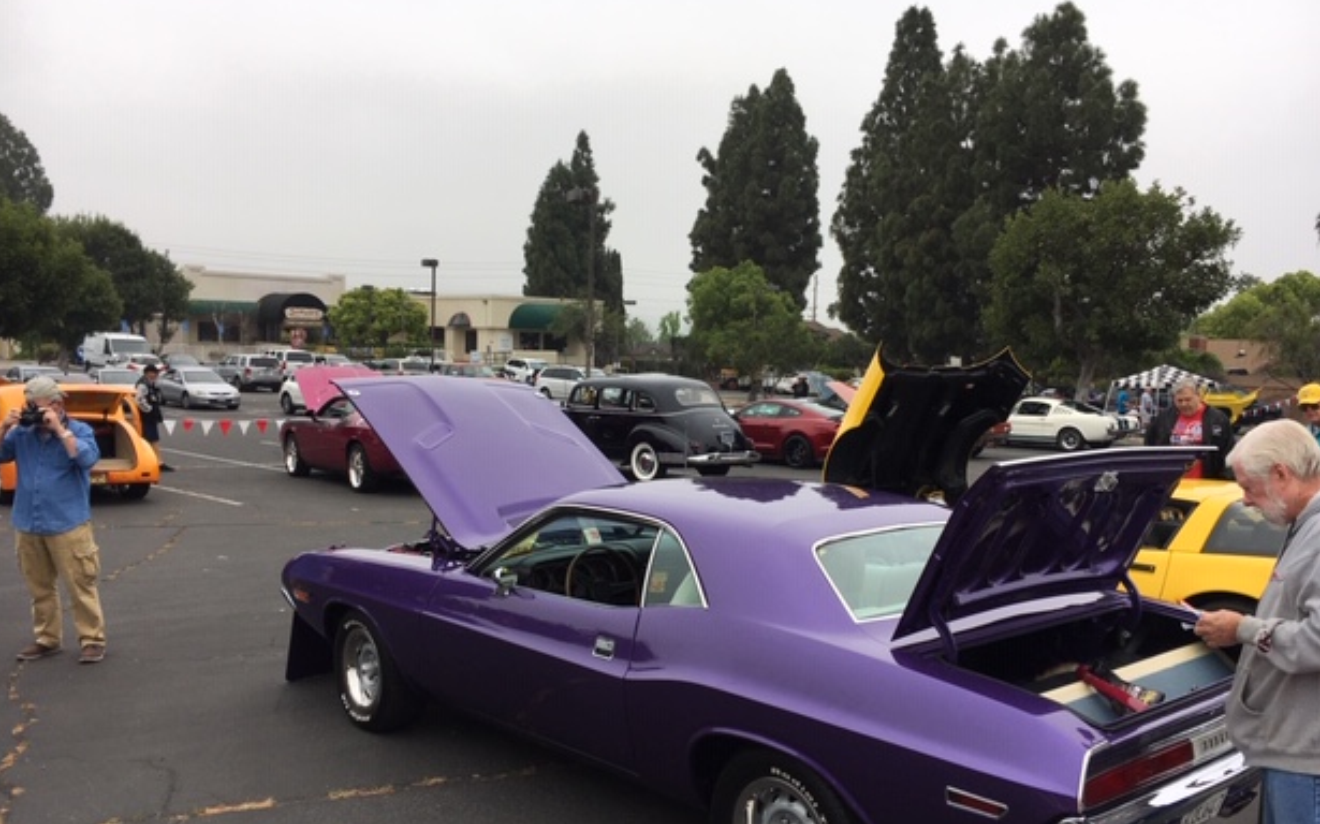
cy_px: 451
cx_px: 670
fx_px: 1151
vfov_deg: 39.4
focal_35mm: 32
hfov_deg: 59.7
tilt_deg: -5.1
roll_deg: -2.6
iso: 25
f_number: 2.2
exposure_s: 1/545
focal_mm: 4.15
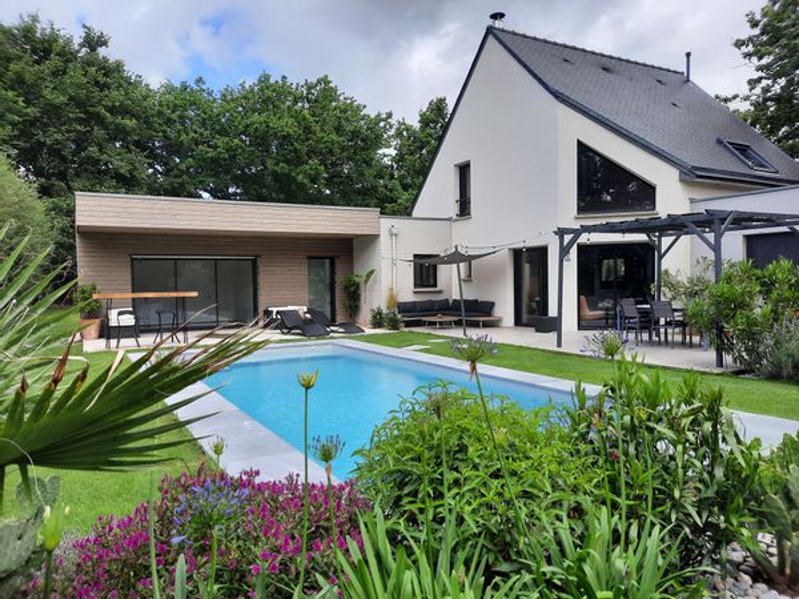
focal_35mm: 25
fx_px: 577
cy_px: 300
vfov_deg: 54.9
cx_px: 400
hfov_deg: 69.4
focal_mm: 4.6
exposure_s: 1/457
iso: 32
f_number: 2
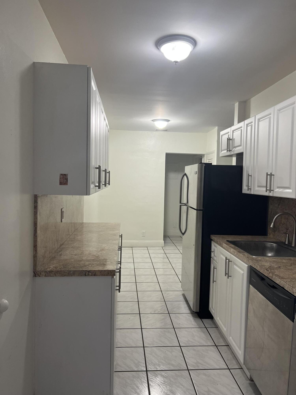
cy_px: 198
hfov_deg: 53.1
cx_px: 148
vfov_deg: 67.3
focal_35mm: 26
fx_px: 296
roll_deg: -1.7
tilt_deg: -2.7
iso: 125
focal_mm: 5.7
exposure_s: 1/120
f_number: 1.5
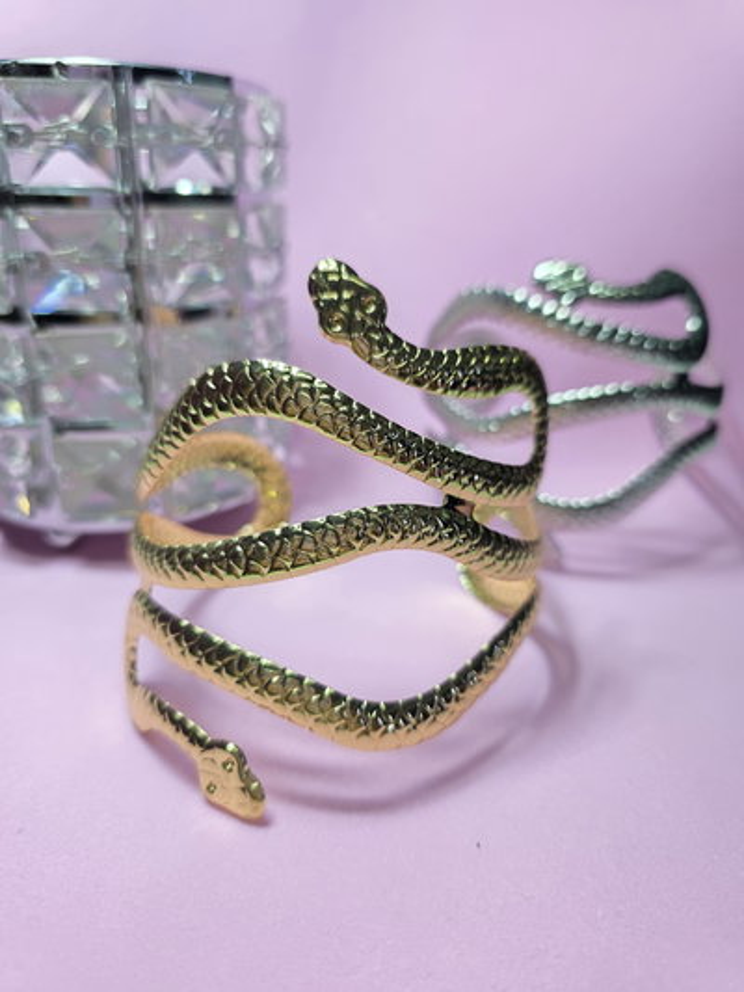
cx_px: 372
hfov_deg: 58.9
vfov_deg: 73.9
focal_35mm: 23
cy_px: 496
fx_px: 659
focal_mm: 6.3
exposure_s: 1/100
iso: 100
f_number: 1.7
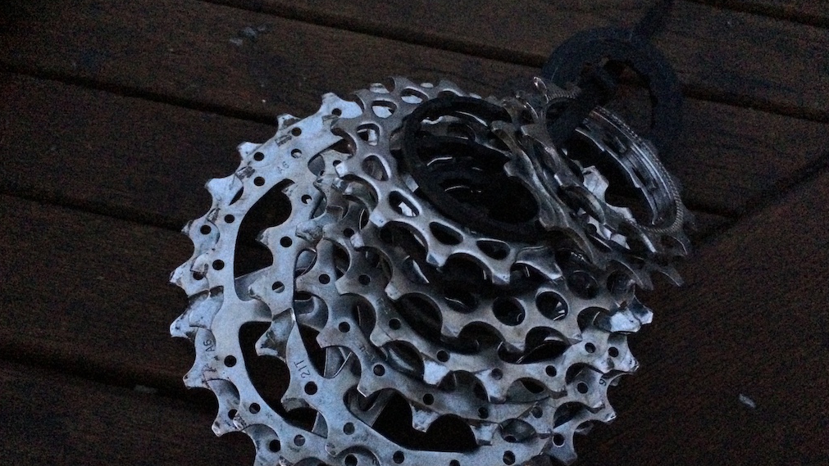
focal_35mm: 32
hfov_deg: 61.0
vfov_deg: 36.6
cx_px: 416
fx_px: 704
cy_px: 280
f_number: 2.2
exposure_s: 1/15
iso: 1250
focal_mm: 4.15
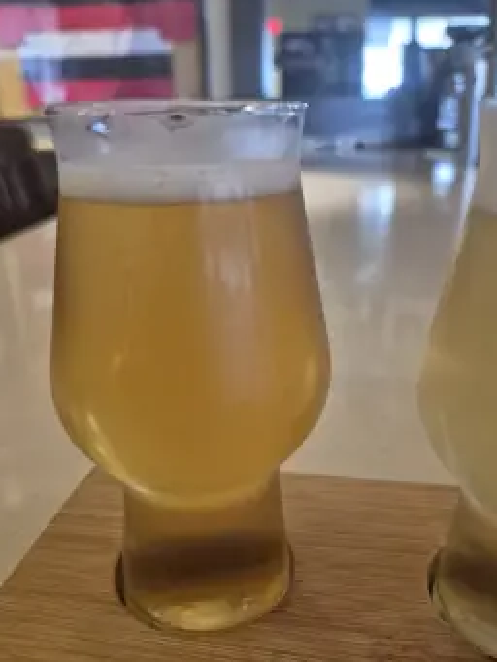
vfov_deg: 65.3
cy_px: 349
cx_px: 260
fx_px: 517
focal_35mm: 27
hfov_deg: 51.4
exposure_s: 1/120
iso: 1000
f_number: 1.8
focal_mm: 5.4
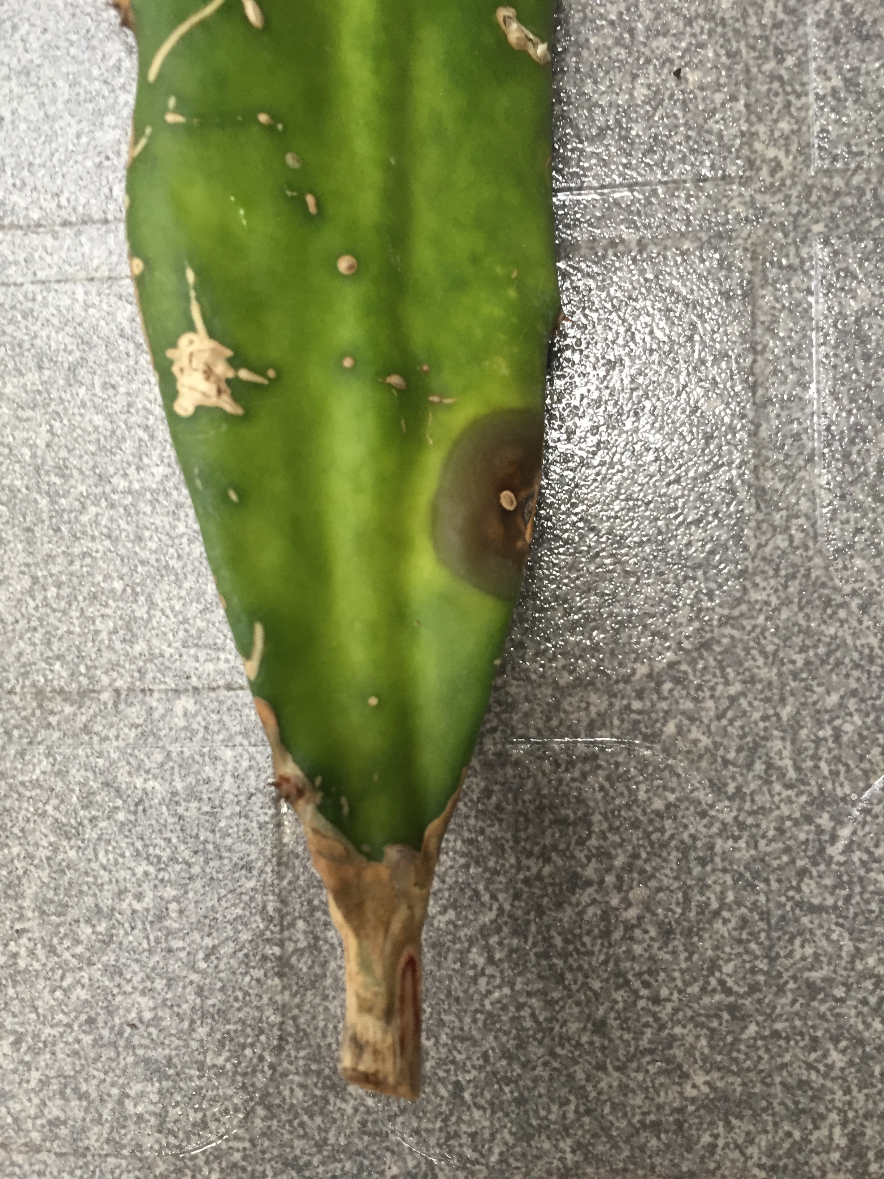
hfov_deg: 48.2
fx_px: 987
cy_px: 590
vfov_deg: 61.7
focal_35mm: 29
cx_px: 442
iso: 125
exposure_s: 1/33
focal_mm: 4.15
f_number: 2.2
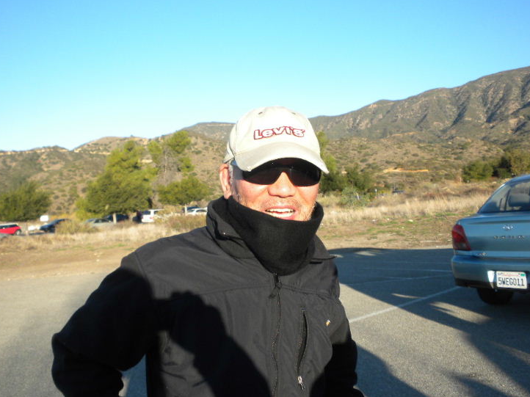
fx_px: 612
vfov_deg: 35.9
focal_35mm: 40
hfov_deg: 46.8
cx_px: 264
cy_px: 198
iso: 126
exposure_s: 1/622
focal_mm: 6.6
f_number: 3.5
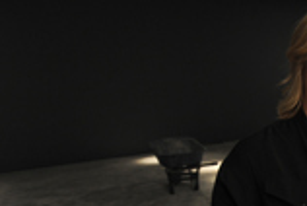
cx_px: 415
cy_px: 181
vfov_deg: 27.3
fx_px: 410
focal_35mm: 48
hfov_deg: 30.6
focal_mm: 17
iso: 1600
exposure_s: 1/40
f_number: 6.3
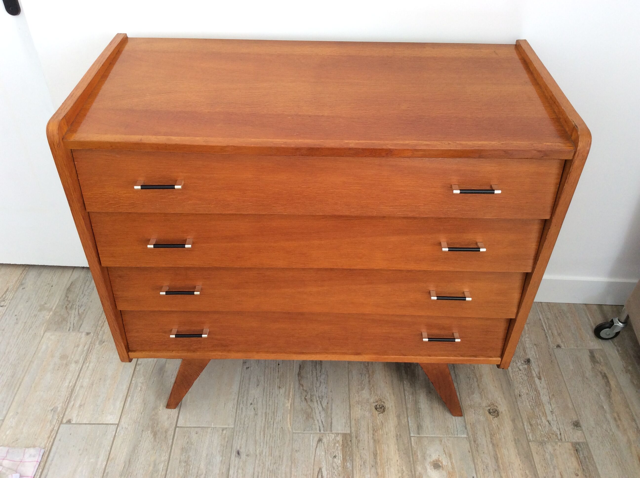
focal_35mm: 32
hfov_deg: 56.9
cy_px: 239
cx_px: 320
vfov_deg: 44.1
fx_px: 591
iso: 40
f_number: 2.4
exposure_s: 1/33
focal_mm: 3.3
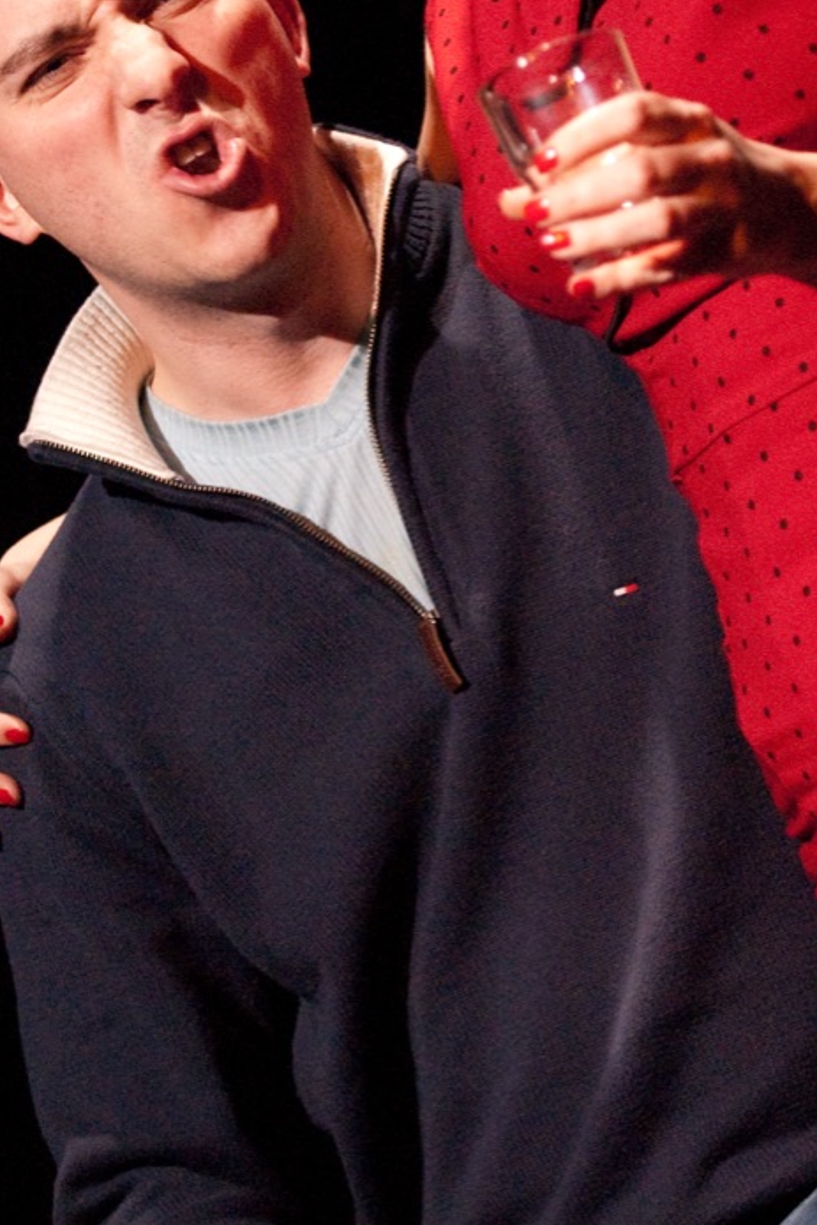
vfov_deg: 6.5
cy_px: 238
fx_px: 10819
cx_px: 474
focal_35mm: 318
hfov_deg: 4.3
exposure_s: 1/80
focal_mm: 105
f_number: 2.8
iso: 1600
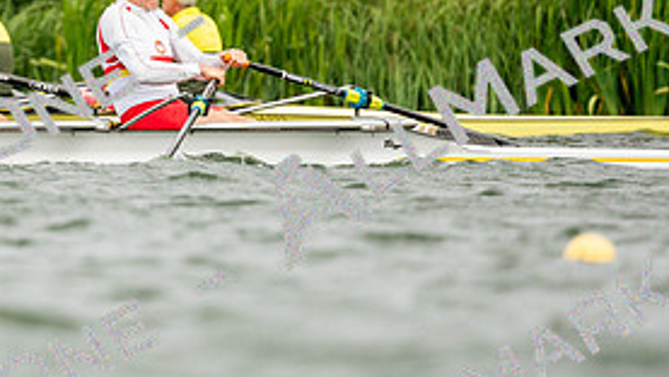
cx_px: 68
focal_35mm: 1314
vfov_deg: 0.9
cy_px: 40
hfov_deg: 1.6
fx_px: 23316
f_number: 6.3
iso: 500
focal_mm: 600
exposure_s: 1/2000
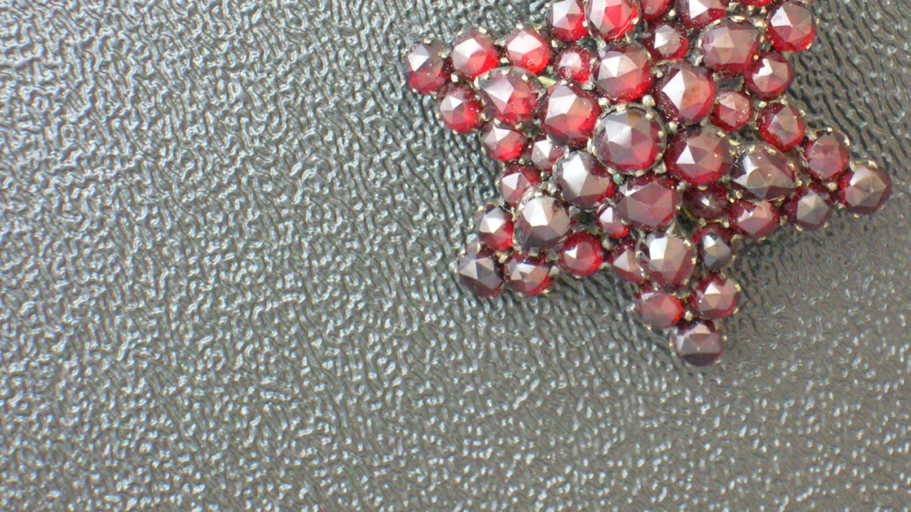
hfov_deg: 14.8
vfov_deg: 8.4
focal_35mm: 145
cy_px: 152
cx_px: 644
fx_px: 3502
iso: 200
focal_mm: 15.7
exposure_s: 1/1.6
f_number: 4.7
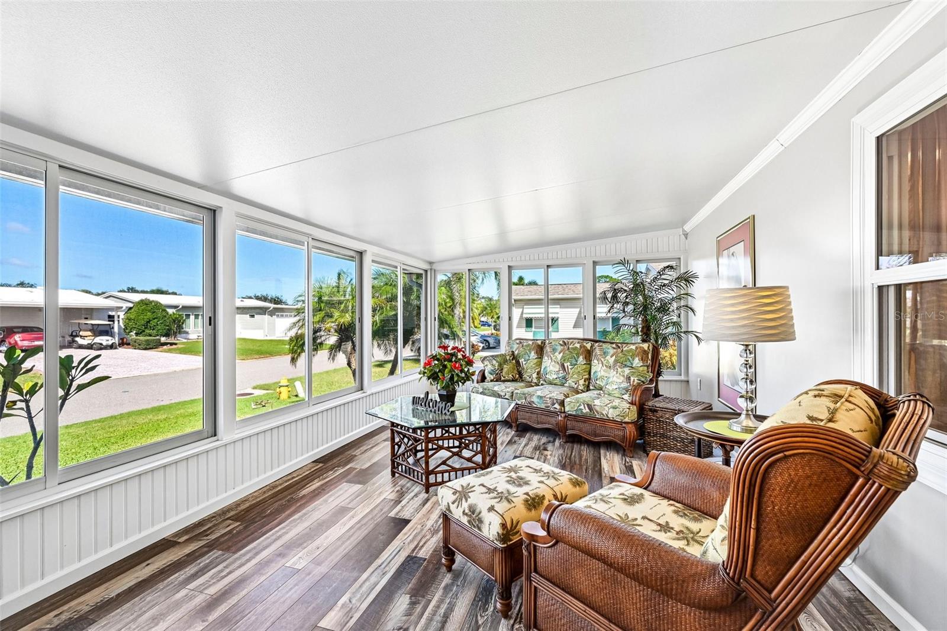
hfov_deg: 104.3
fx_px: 368
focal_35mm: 14
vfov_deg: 81.2
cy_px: 316
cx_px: 474
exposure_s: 1/160
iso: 400
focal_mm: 14
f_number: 8
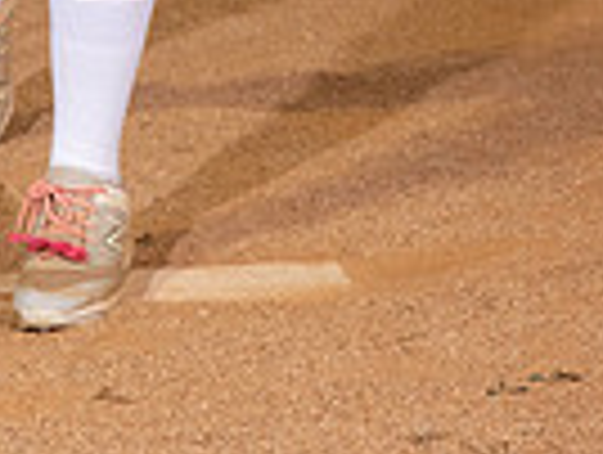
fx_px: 3263
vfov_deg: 7.6
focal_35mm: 187
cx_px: 40
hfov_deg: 10.5
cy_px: -539
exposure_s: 1/500
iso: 1000
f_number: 6.3
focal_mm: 58
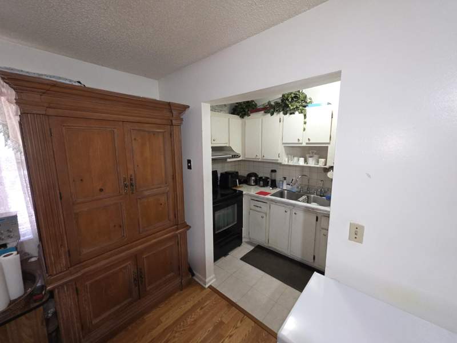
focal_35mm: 13
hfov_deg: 106.2
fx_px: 172
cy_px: 172
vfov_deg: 89.9
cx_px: 228
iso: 250
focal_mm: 2.2
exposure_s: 1/60
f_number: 1.9
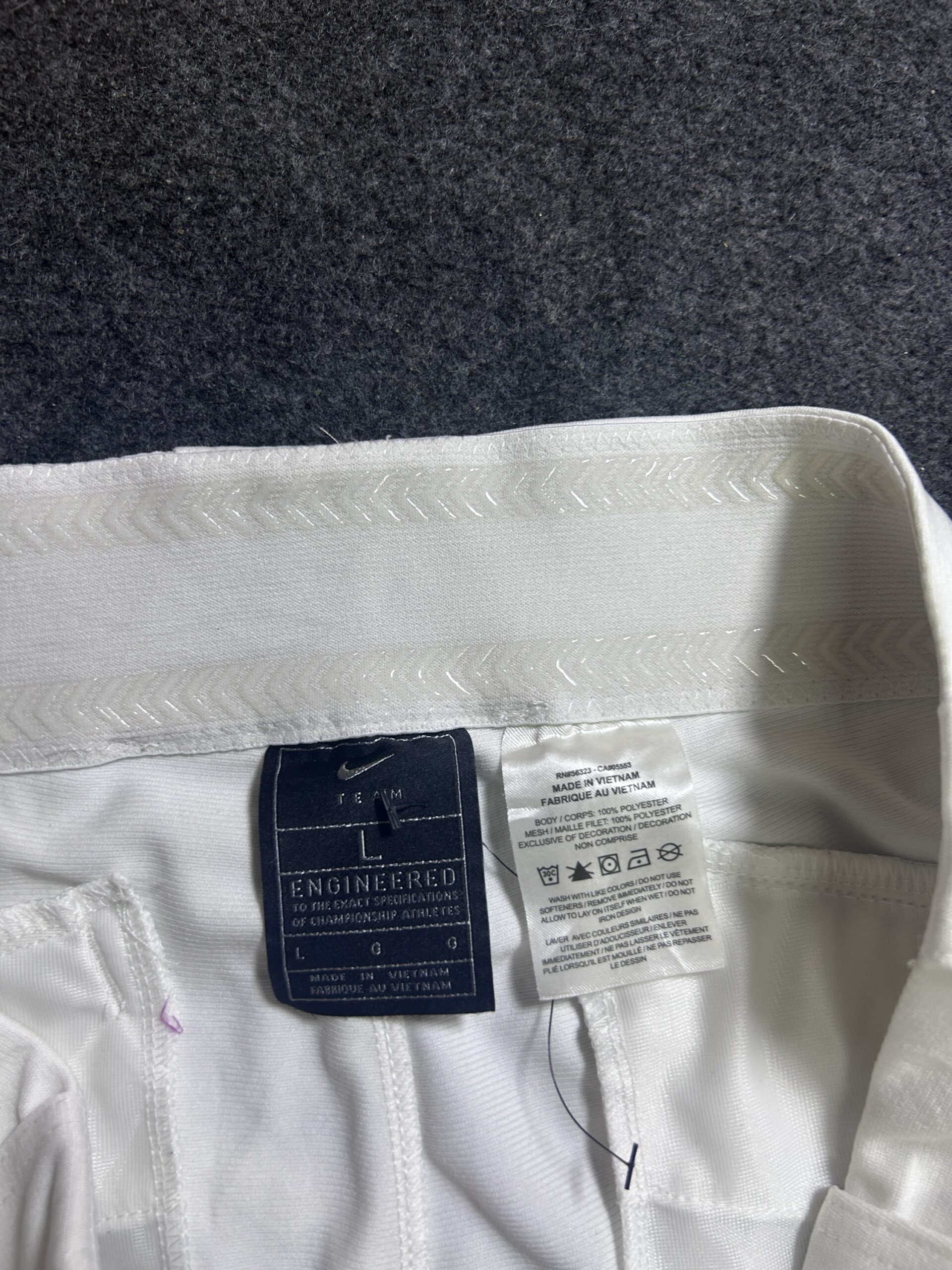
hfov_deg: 53.1
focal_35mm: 26
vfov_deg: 67.3
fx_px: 953
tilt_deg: -52.1
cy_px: 635
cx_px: 476
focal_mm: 5.7
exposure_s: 1/50
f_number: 1.5
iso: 80
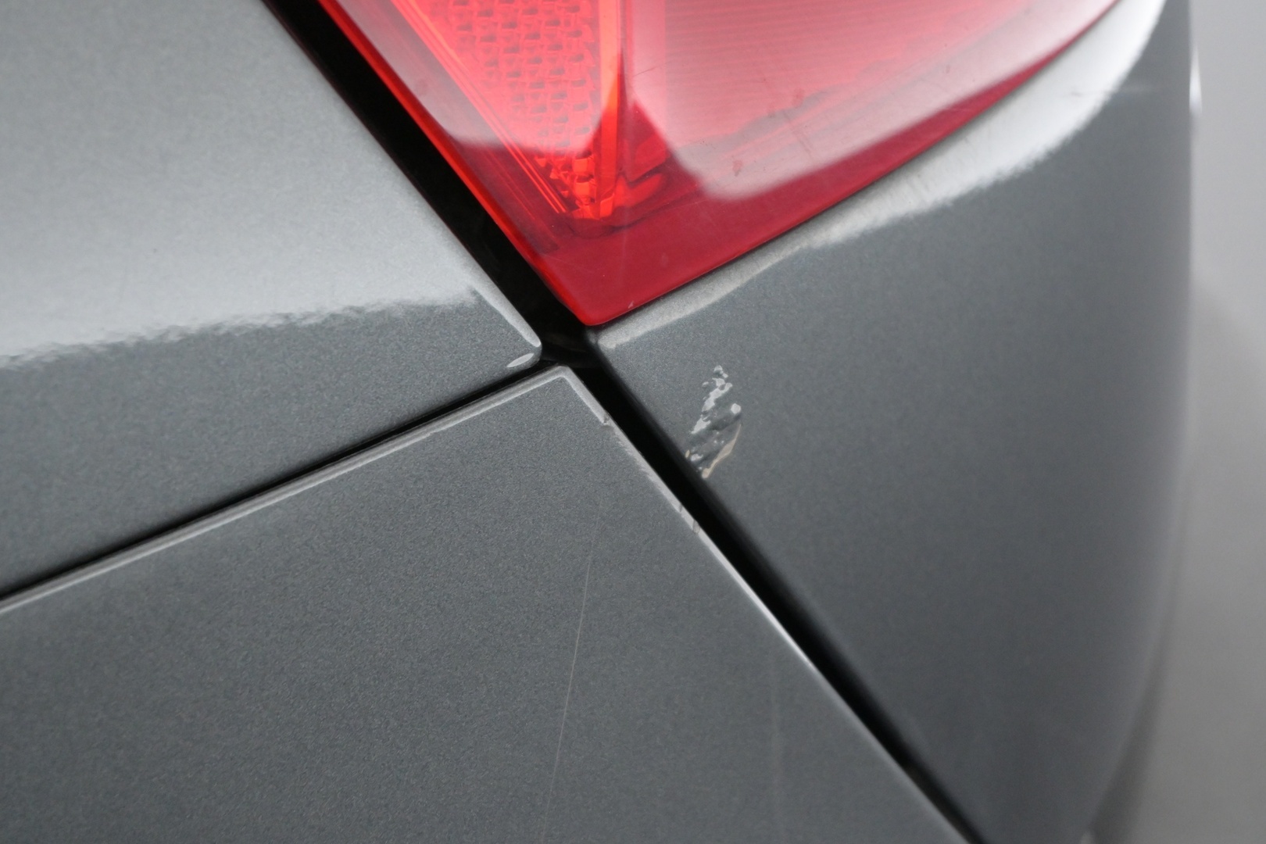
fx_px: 2637
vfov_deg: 18.2
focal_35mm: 75
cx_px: 633
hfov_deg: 27.0
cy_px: 422
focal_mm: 50
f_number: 6.3
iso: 3600
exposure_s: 1/80
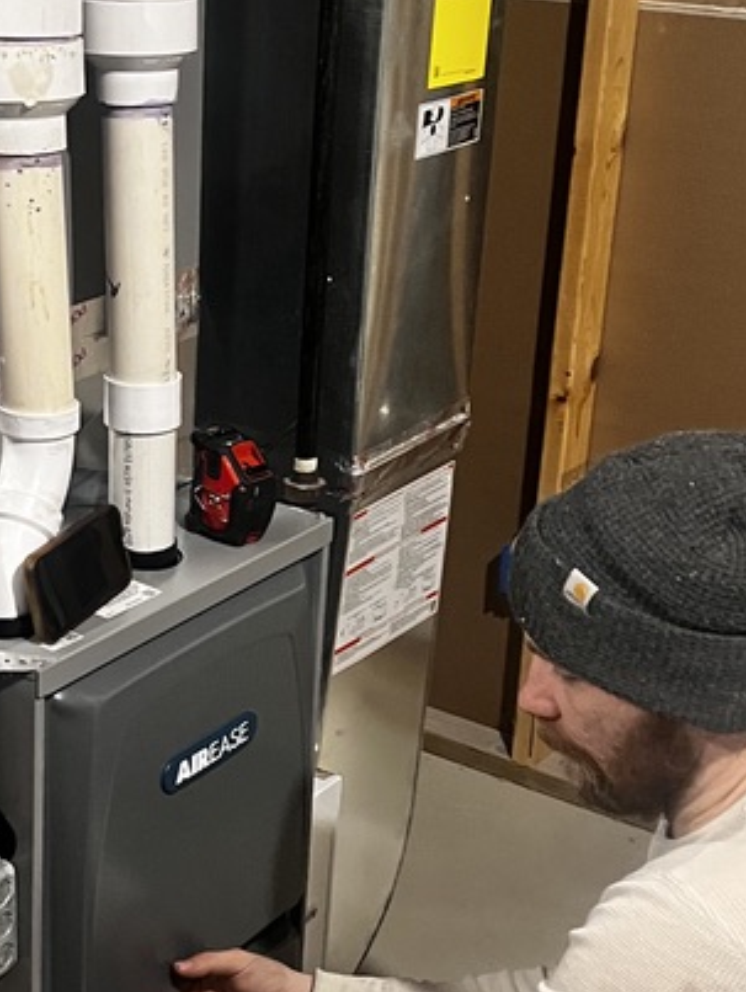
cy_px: 544
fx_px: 1893
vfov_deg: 29.3
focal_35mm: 66
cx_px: 219
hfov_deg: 22.2
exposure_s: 1/60
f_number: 1.5
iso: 500
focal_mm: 5.7
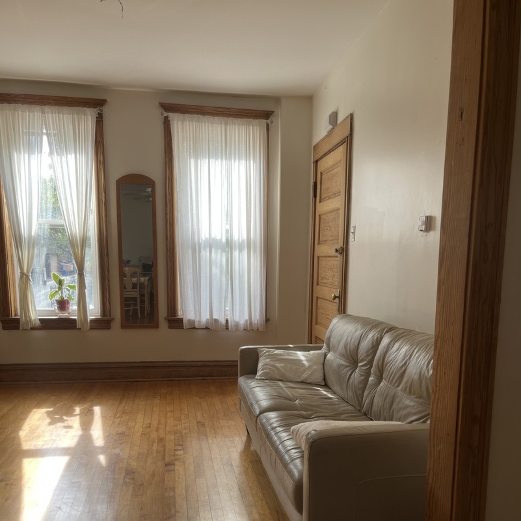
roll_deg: -0.8
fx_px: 528
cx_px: 260
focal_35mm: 31
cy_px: 337
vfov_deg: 51.8
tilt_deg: -9.1
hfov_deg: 52.5
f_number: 1.6
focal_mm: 5.1
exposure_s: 1/122
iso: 32
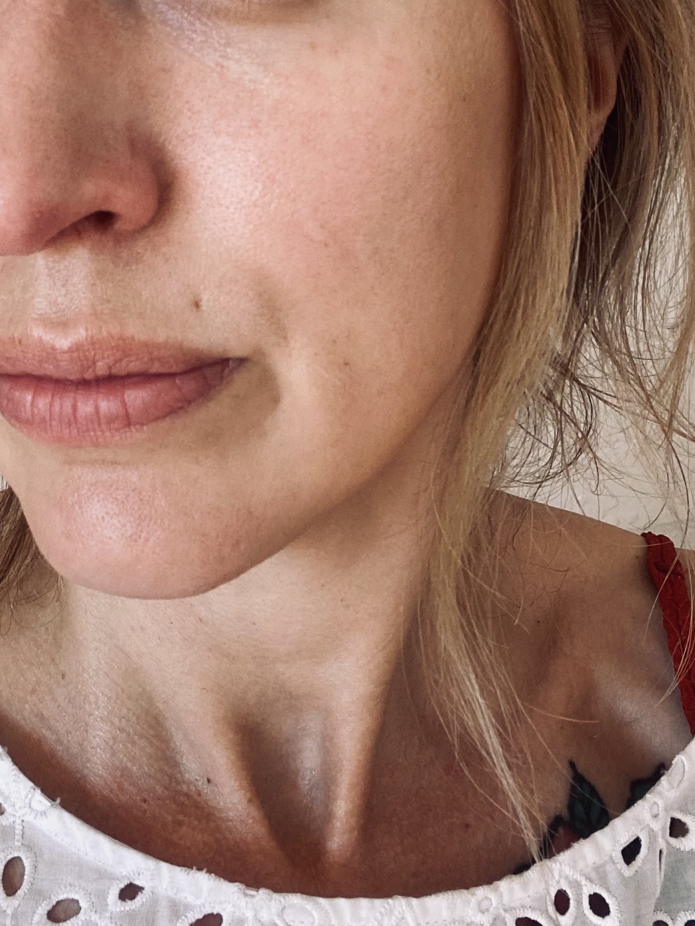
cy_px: 316
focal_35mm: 48
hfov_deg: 30.0
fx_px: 1285
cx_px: 229
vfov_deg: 39.2
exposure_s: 1/117
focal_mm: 2.71
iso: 100
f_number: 2.2
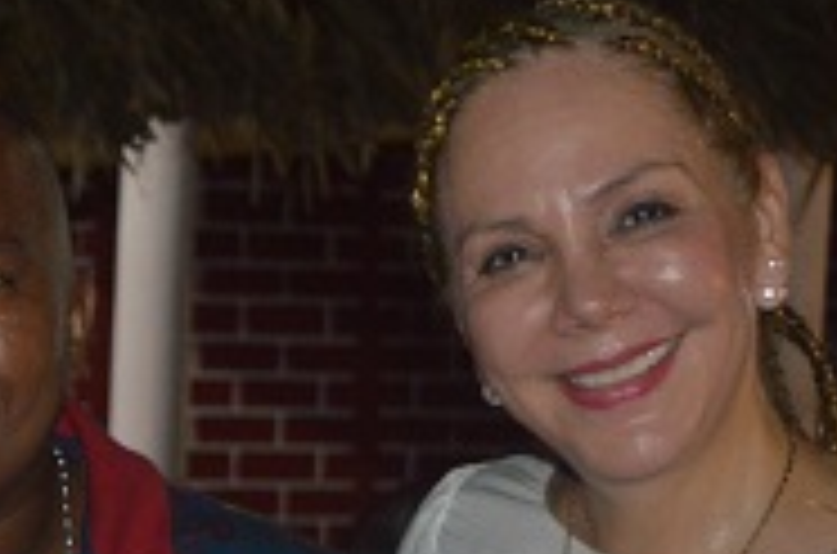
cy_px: 727
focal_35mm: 147
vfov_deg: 9.1
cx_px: -315
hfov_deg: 13.4
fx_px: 3409
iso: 800
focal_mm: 26
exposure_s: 1/30
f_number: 4
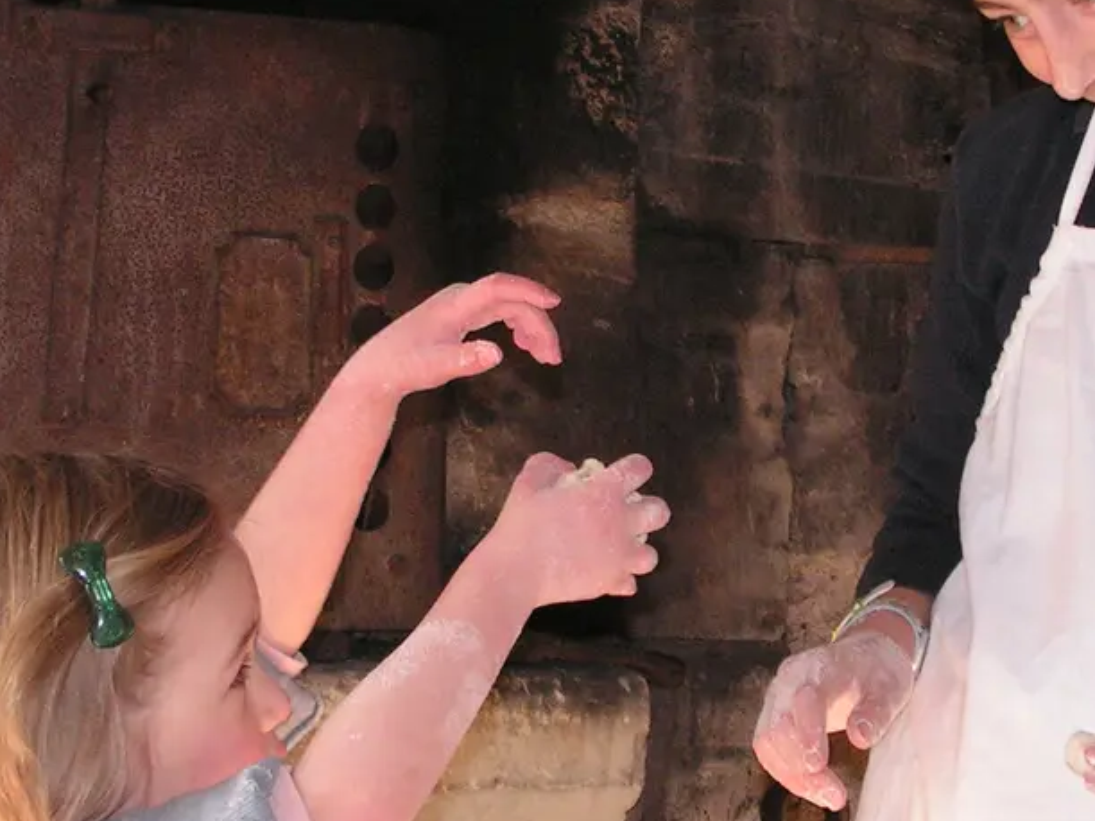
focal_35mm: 112
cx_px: 645
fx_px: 3542
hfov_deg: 17.6
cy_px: 443
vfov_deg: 13.2
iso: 200
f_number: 3.3
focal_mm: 9.6
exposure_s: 1/60
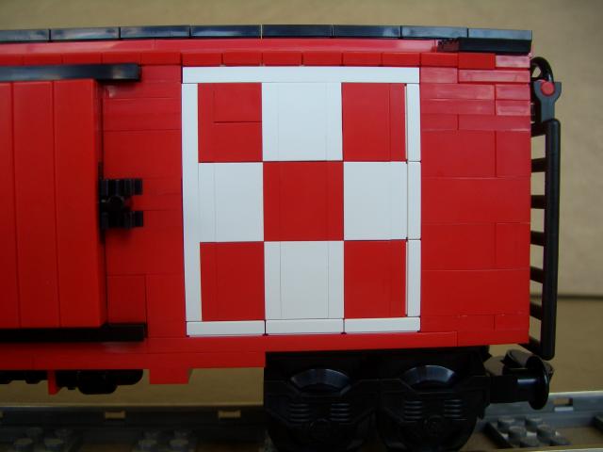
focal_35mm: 35
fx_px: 610
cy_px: 226
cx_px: 302
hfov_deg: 52.6
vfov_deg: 40.7
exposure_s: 1/80
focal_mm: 5.8
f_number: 2.6
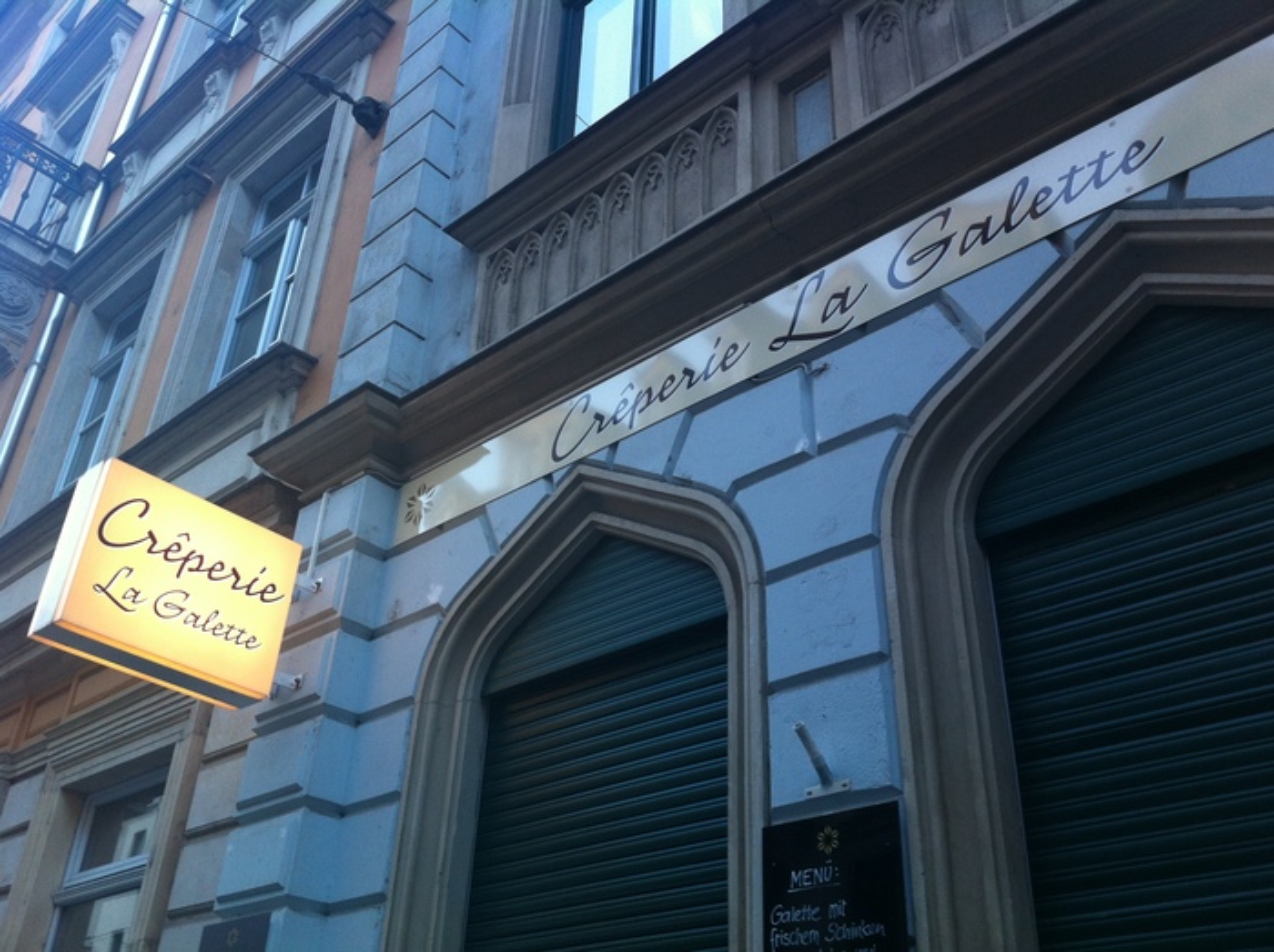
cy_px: 476
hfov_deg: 52.7
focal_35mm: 35
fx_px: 1286
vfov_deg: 40.6
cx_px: 637
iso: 80
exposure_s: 1/17
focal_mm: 3.85
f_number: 2.8
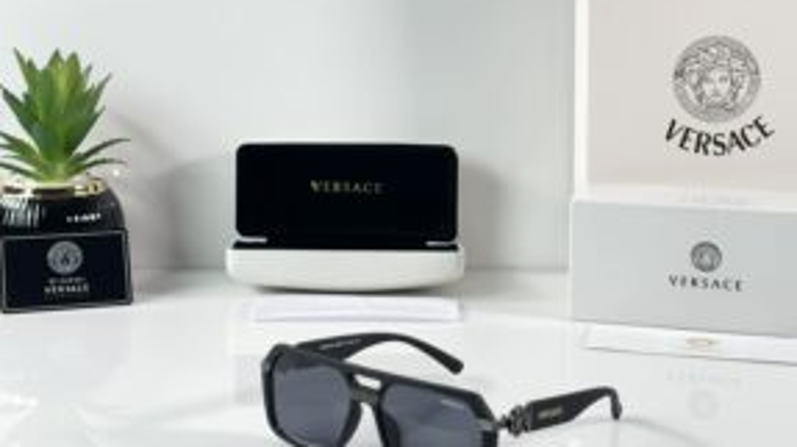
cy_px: 92
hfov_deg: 29.0
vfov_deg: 16.4
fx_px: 1542
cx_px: 414
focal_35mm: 73
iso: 80
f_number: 1.78
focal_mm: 6.86
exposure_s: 1/100
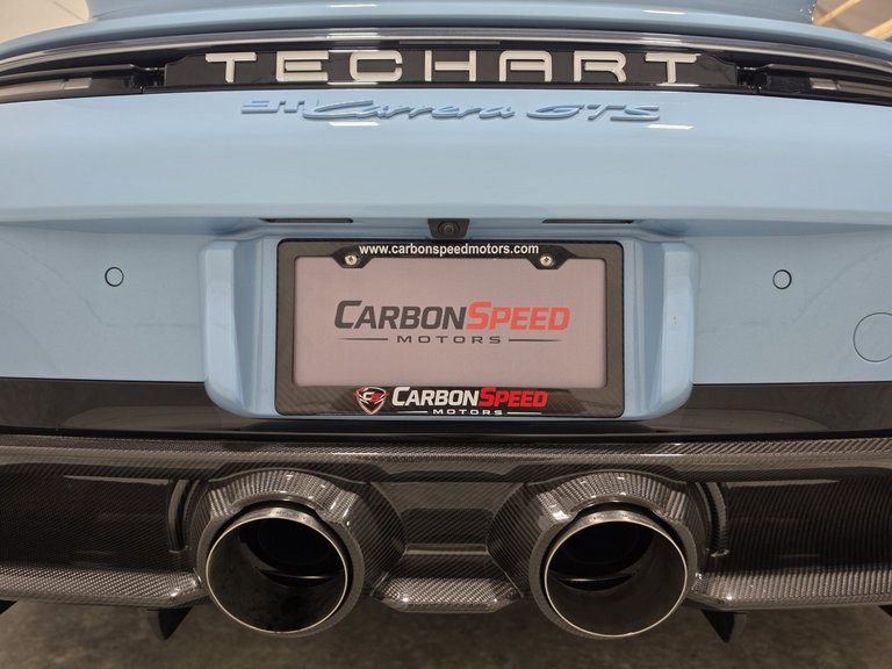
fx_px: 593
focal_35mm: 23
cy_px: 334
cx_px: 446
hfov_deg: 73.9
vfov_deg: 58.9
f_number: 1.4
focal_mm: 6.5
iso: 160
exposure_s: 1/120
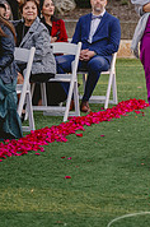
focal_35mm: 139
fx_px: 872
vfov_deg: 14.6
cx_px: 172
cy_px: 4
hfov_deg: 9.7
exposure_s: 1/640
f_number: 2.8
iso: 320
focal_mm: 55
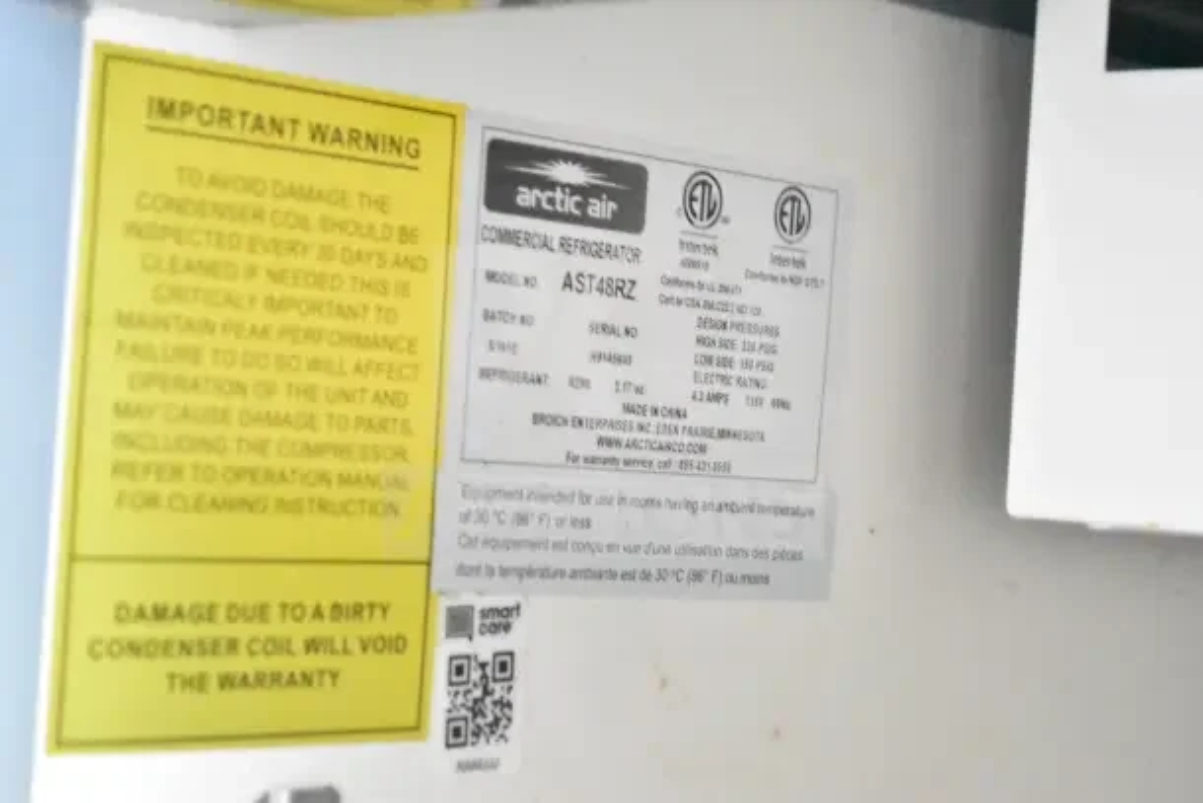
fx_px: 2757
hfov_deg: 24.6
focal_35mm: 82
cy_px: 402
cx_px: 602
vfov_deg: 16.6
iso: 25600
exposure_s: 1/6
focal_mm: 55
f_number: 5.6
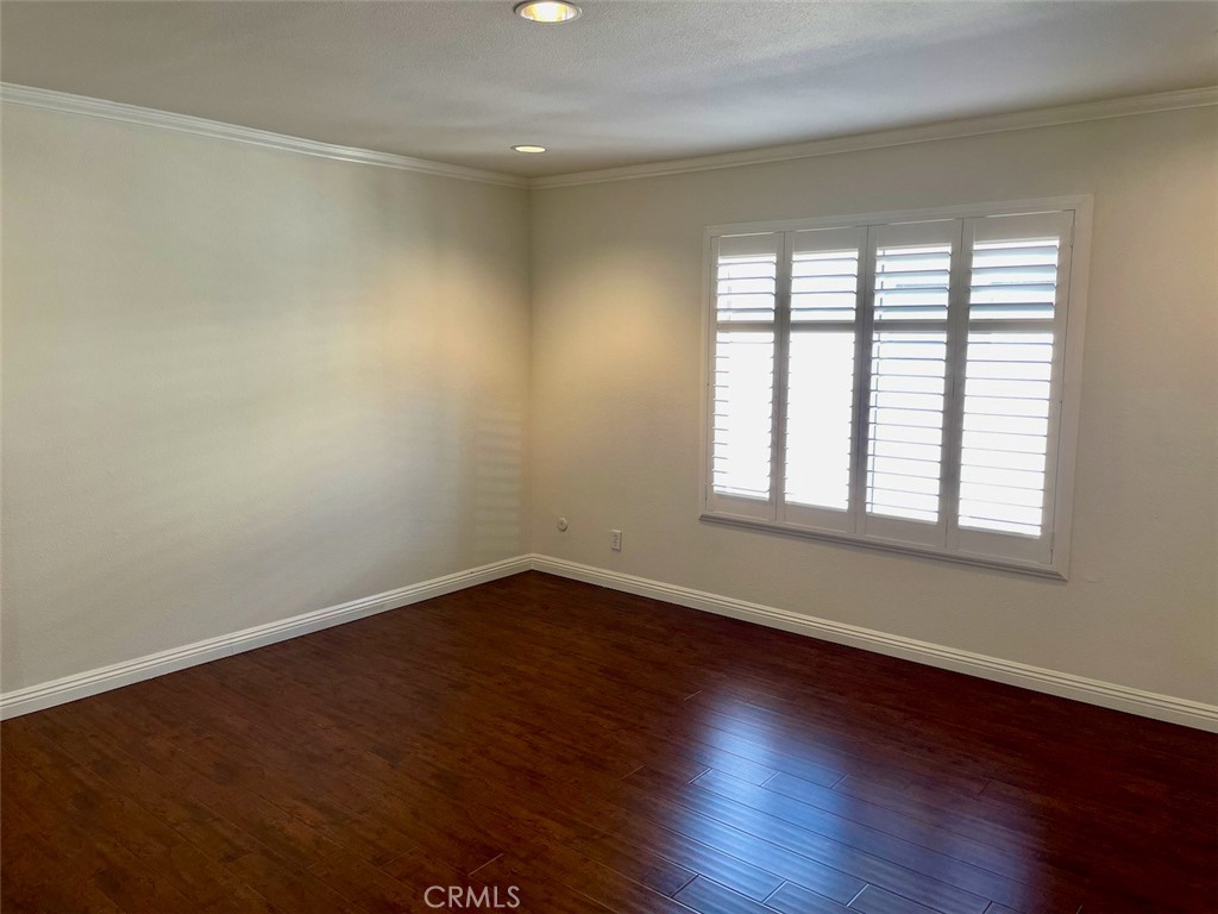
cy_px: 457
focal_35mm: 26
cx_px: 609
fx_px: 915
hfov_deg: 67.3
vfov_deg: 53.1
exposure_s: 1/120
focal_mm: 4.2
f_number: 1.6
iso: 80
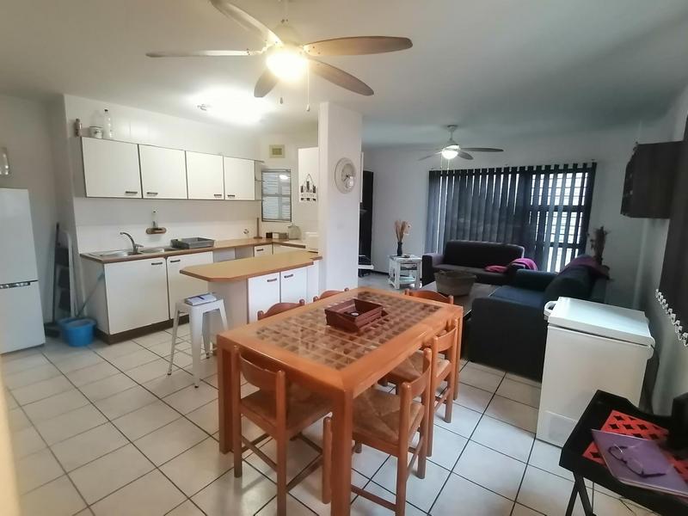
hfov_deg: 91.0
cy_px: 258
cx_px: 344
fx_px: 338
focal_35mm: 17
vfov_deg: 74.7
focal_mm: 1.78
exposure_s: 1/33.3
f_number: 2.4
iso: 320
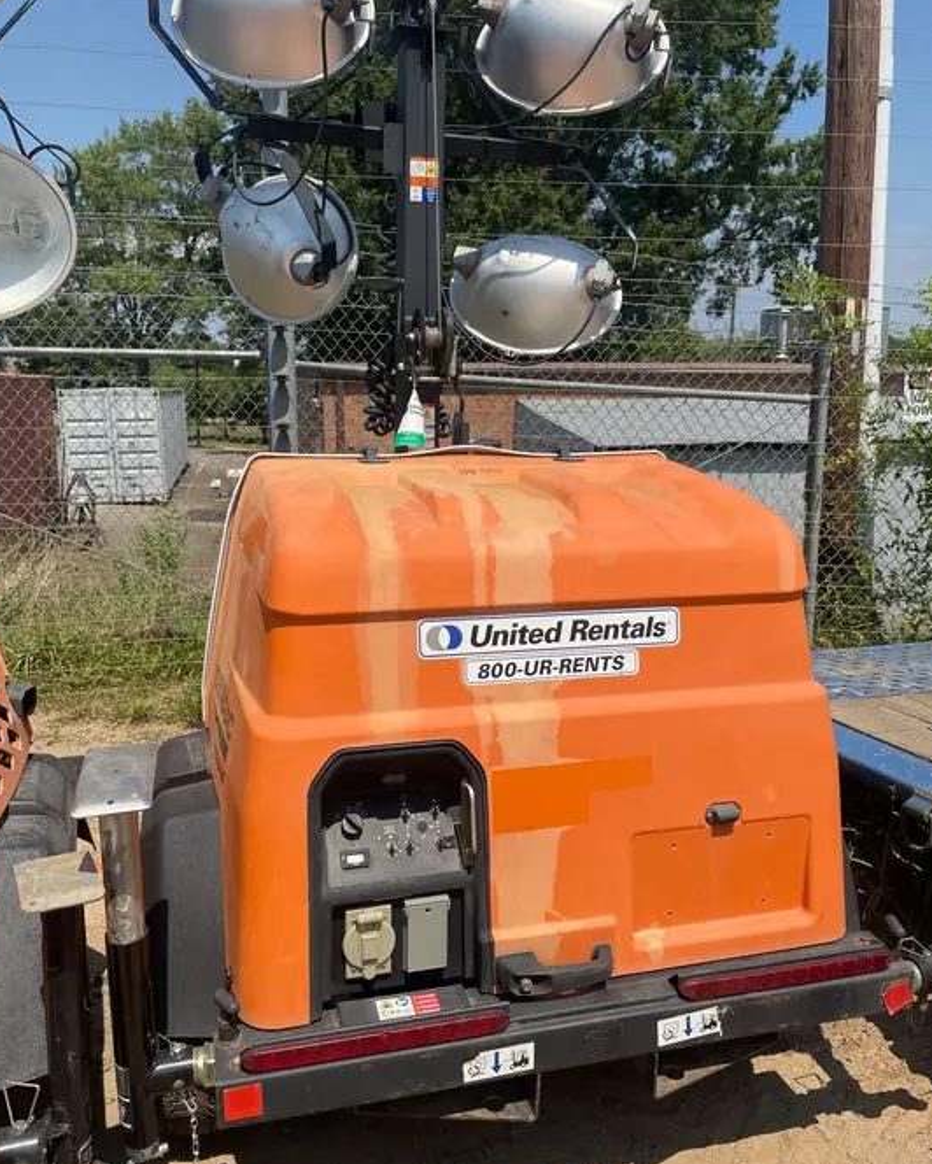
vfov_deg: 62.2
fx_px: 965
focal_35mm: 28
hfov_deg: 51.6
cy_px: 571
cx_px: 459
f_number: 1.6
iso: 32
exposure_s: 1/4000
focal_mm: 4.2
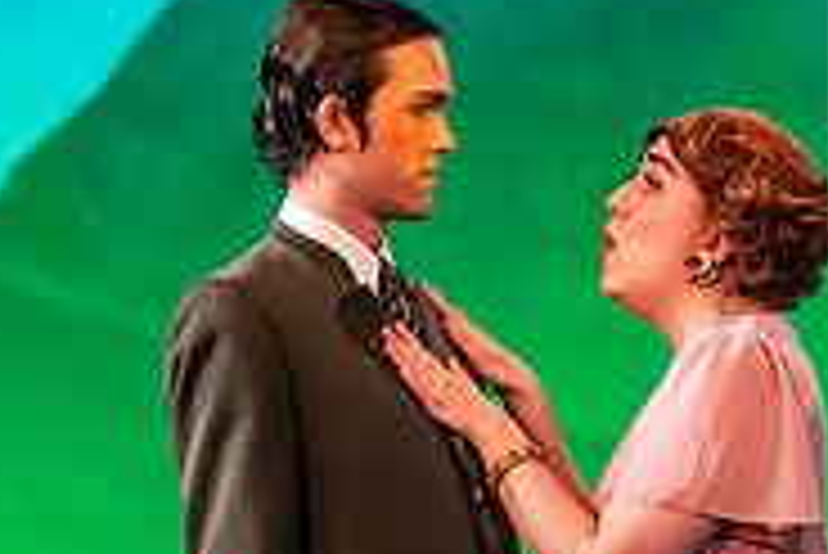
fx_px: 11578
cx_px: 693
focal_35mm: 503
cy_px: 448
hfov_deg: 4.1
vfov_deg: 2.7
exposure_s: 1/200
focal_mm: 160
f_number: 3.2
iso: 4000
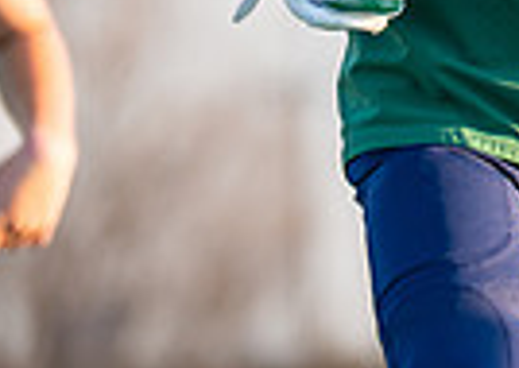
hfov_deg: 2.9
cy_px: -348
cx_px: 655
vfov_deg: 2.0
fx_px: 10321
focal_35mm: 702
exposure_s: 1/500
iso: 125
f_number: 2.8
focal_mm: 148
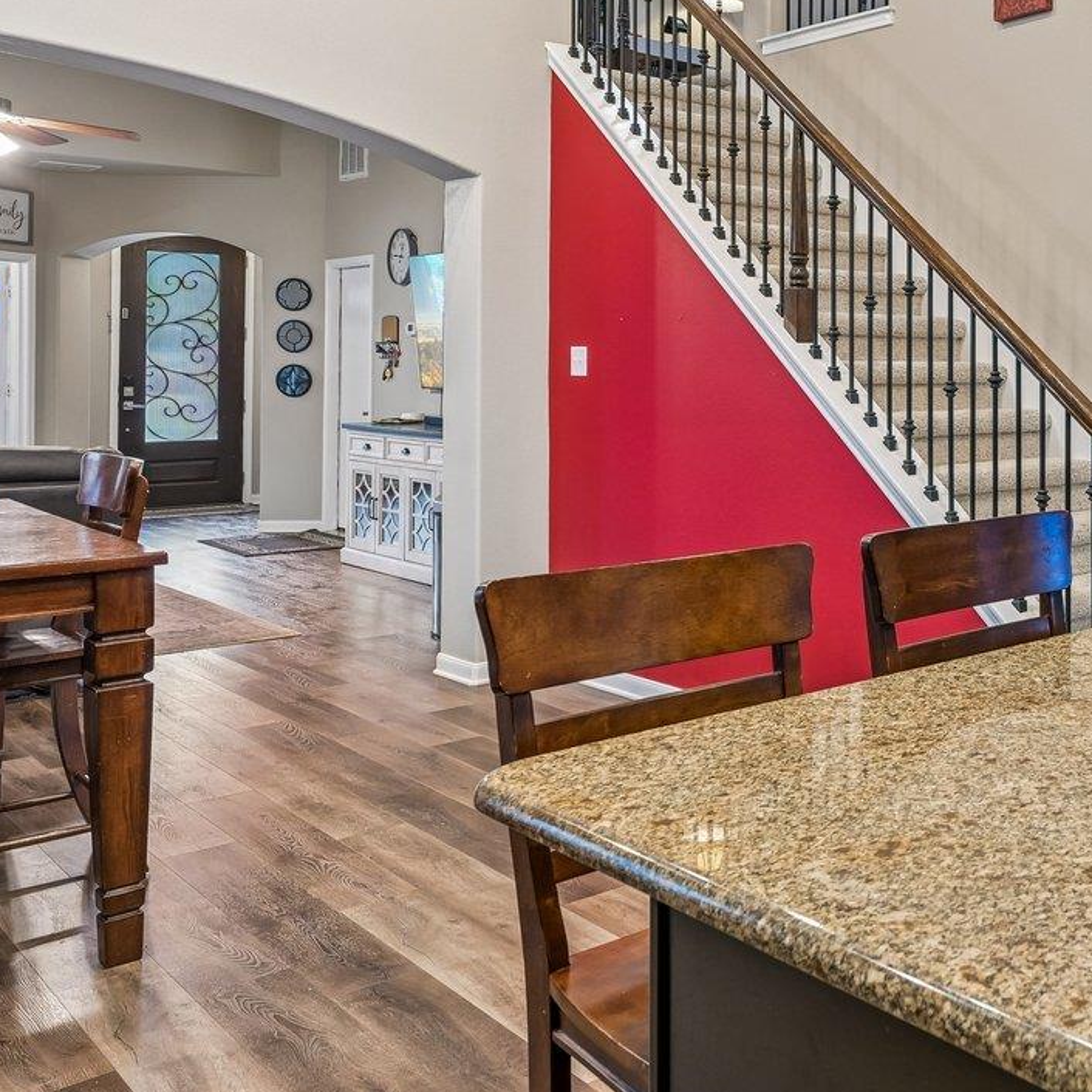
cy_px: 352
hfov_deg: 37.6
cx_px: 1200
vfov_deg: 44.2
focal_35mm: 37
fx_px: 1321
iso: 400
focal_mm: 15
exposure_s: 1/6
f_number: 6.7
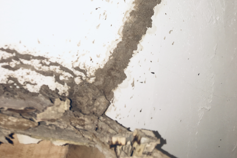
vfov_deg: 30.4
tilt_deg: +15.4
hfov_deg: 47.4
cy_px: 2
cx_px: 118
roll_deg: -16.3
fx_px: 270
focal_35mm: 41
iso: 25
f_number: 2.2
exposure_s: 1/58
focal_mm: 4.15
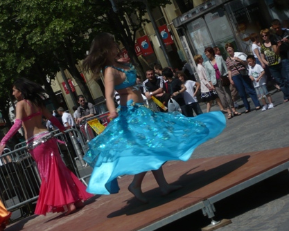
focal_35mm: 110
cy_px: 116
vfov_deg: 14.0
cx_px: 136
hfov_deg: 17.5
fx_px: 941
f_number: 14
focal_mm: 17.4
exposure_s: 1/200
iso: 100
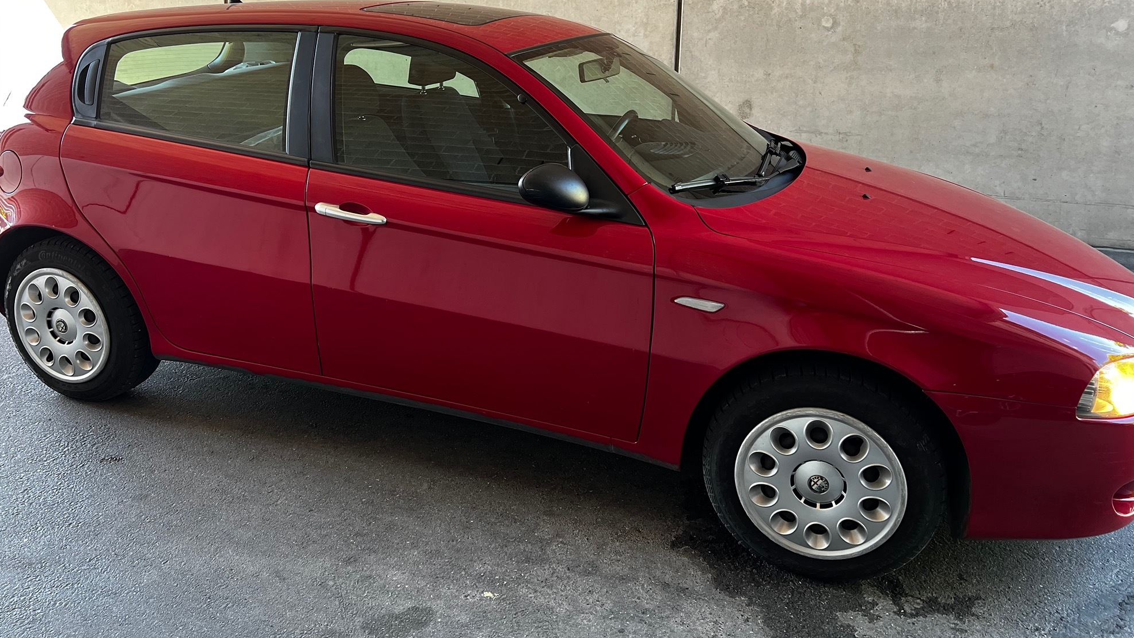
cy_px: 229
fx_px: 872
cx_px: 561
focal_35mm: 29
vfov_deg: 39.8
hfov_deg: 66.1
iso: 125
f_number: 1.5
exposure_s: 1/121
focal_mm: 5.7
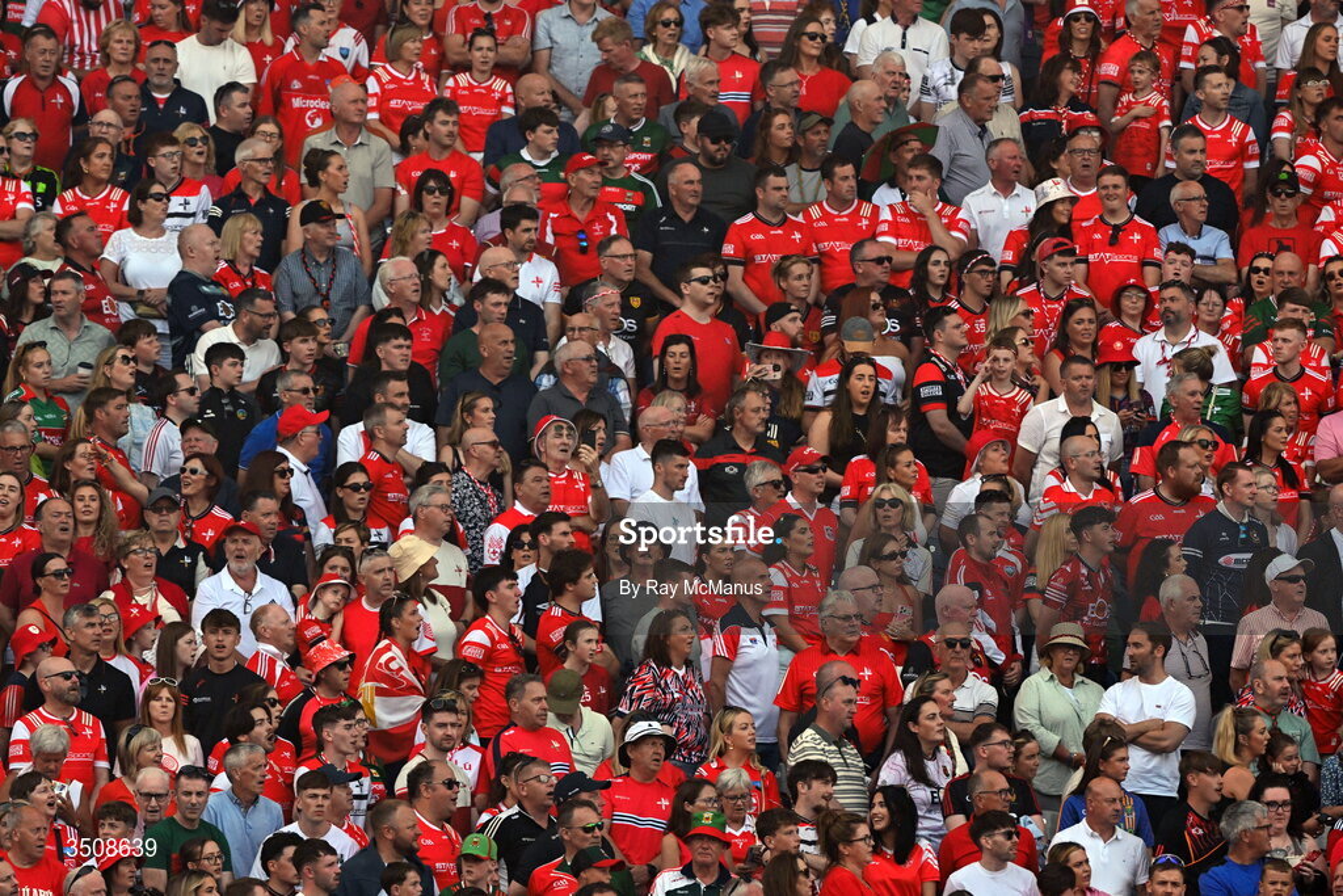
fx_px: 22385
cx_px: 672
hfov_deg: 3.4
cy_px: 448
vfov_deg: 2.3
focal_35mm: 600
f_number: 8
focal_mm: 600
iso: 1600
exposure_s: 1/1600
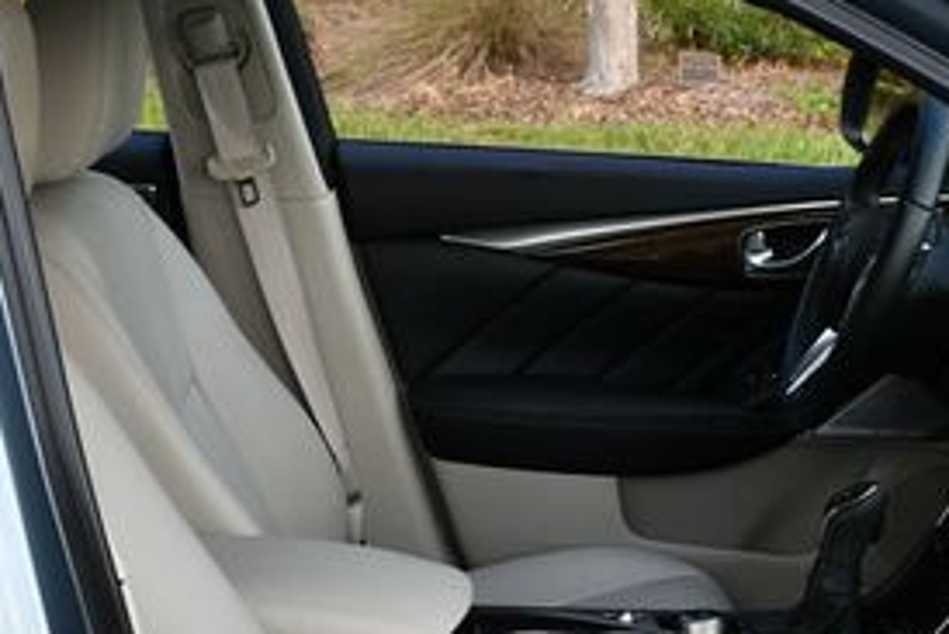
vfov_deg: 15.8
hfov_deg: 24.1
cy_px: 700
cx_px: 575
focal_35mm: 84
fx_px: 2215
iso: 220
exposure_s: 1/250
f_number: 5.6
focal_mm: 18
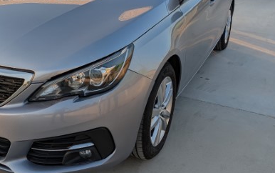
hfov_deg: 45.9
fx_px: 315
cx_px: 78
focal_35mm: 42
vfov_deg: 30.2
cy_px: 50
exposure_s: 1/724
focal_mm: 6.9
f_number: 1.68
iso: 18
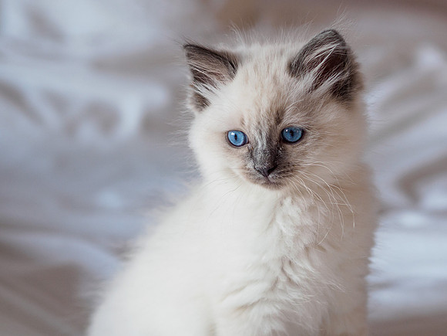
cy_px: 144
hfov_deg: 17.3
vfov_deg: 13.0
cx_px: 282
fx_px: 1467
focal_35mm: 114
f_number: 2.2
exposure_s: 1/160
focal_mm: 45
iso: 250
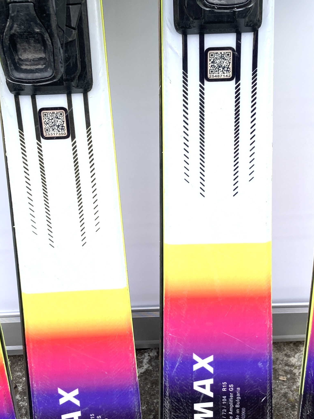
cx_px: 154
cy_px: 252
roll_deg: +4.4
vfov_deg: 34.8
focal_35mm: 55
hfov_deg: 26.6
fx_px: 665
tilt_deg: -36.9
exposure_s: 1/333
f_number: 1.8
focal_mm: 3.99
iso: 20
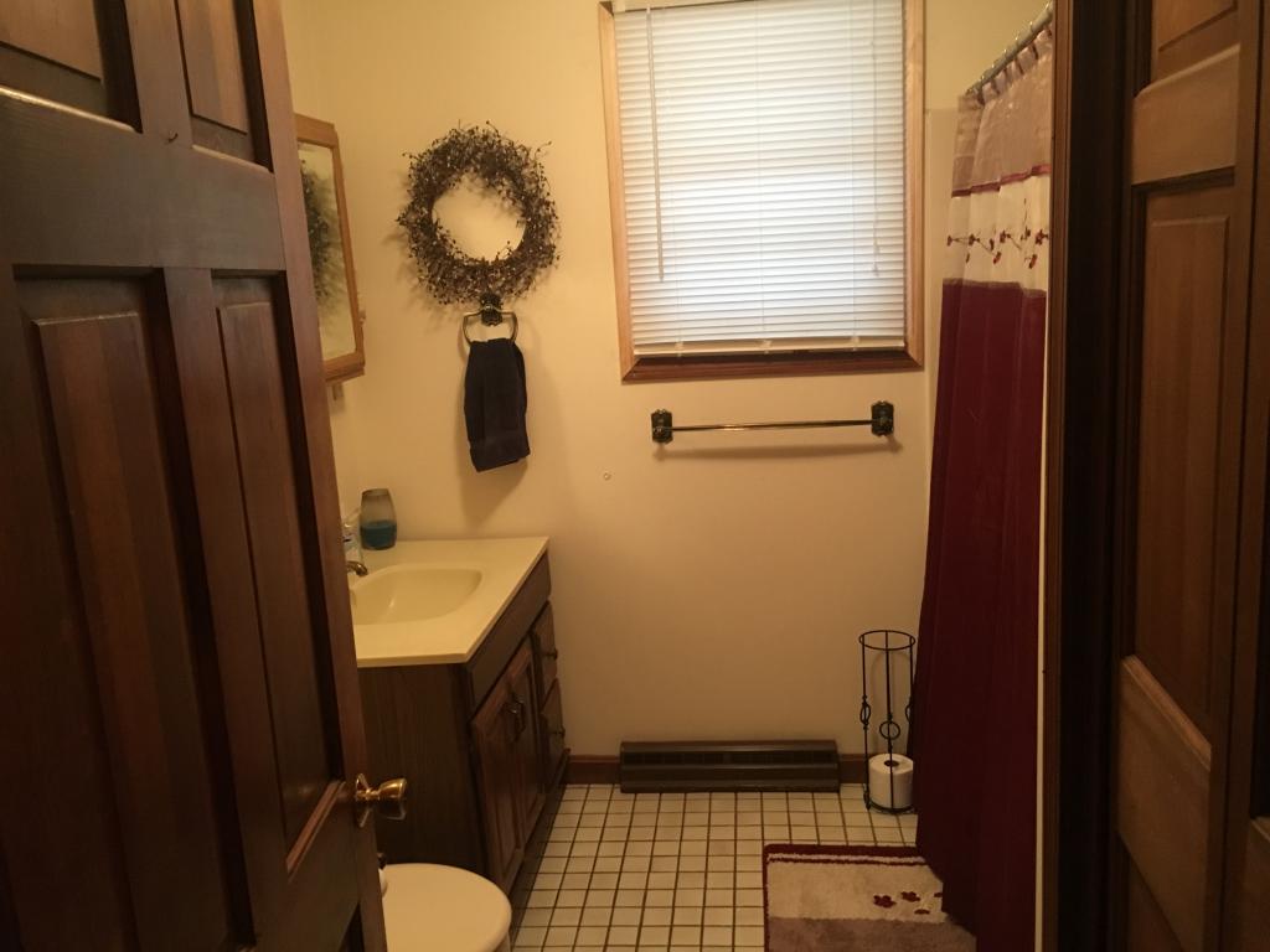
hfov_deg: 61.7
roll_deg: +2.8
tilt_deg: -9.9
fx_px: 1064
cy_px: 476
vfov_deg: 48.2
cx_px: 635
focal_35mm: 29
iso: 200
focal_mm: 4.15
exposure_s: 1/15
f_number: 2.2
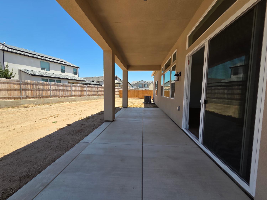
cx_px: 134
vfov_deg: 89.9
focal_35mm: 13
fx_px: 100
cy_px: 100
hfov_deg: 106.2
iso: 50
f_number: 2.2
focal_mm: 2.2
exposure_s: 1/1269
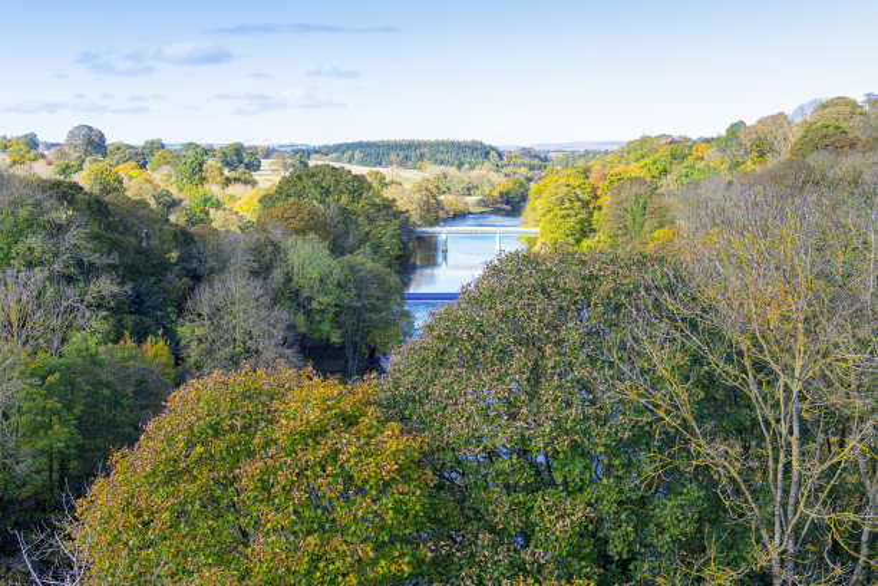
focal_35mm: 42
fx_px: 1024
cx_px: 439
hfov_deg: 46.4
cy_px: 293
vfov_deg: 31.9
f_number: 7.1
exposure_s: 1/125
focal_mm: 42
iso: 100
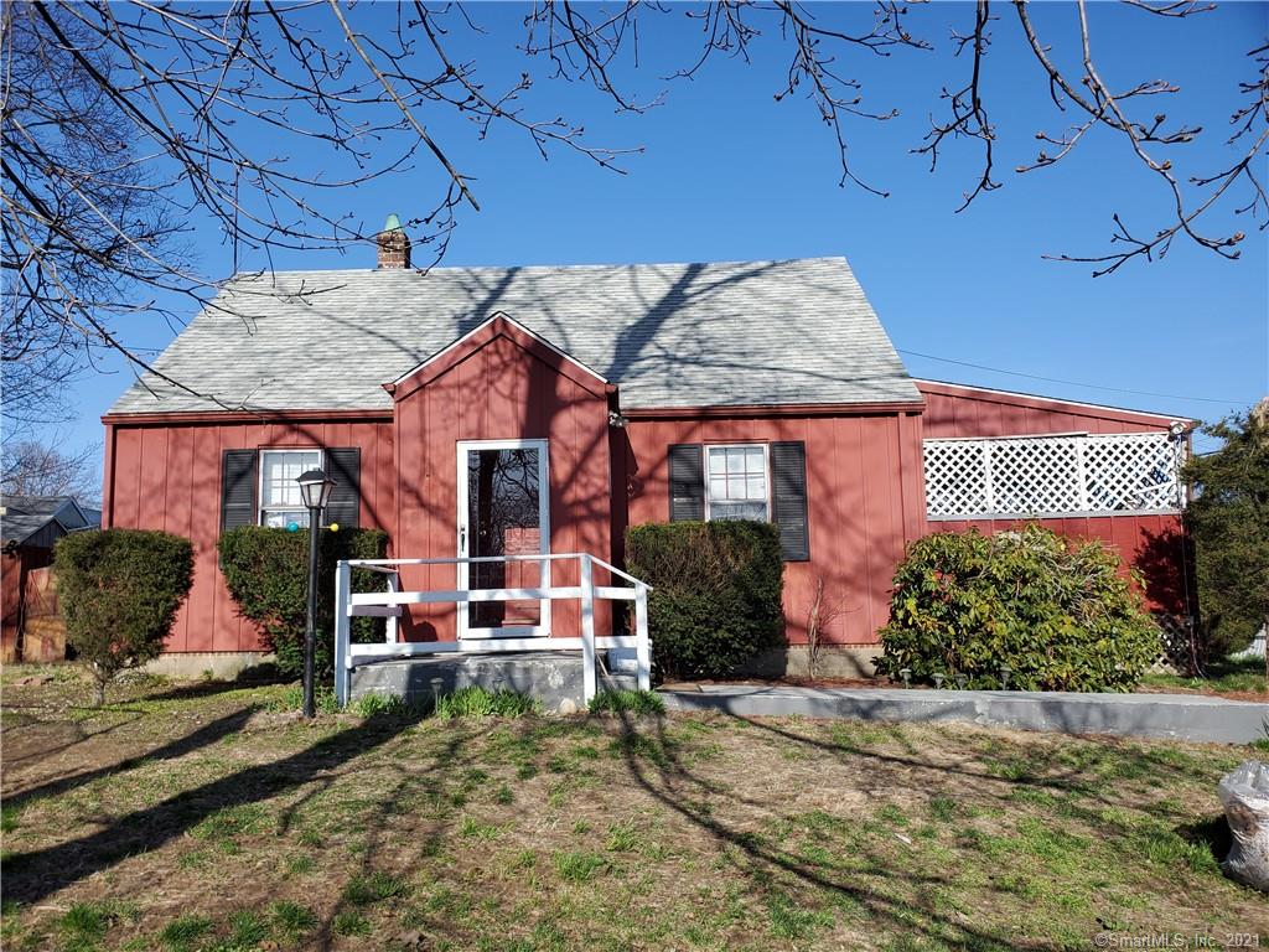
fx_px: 953
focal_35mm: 26
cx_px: 634
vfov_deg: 53.1
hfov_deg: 67.3
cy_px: 476
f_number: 2.4
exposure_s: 1/1384
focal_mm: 4.3
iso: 50
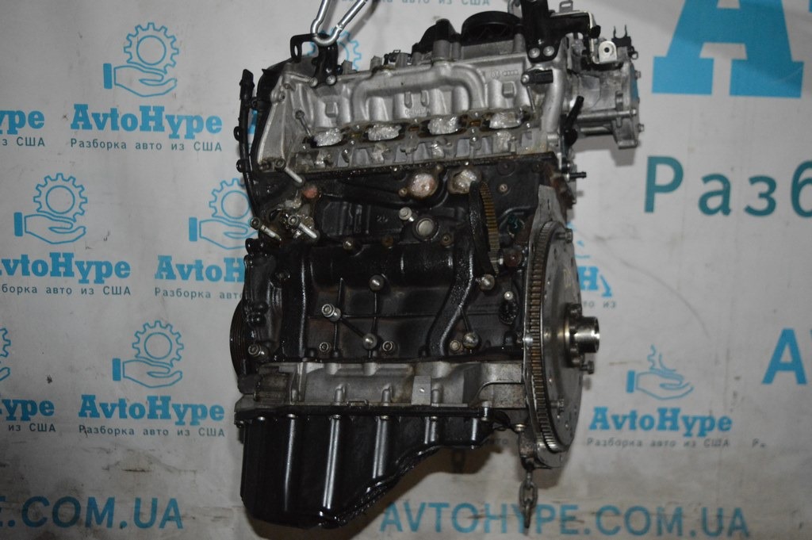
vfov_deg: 34.2
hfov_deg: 49.6
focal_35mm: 39
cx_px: 406
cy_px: 270
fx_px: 879
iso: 3200
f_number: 4
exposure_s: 1/60
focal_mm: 26
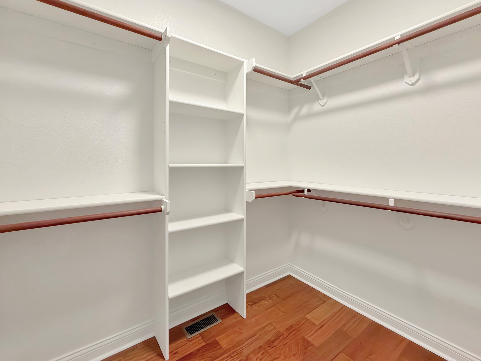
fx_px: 208
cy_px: 187
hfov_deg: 98.2
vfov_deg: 81.7
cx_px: 241
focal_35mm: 15
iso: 200
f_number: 2.2
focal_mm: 2.22
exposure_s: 1/120
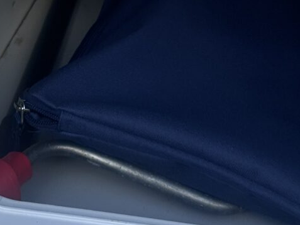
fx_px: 893
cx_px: 91
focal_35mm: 103
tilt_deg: -29.5
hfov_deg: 19.0
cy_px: -21
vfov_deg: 14.1
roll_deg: +2.9
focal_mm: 6.86
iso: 80
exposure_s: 1/2660
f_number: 1.78
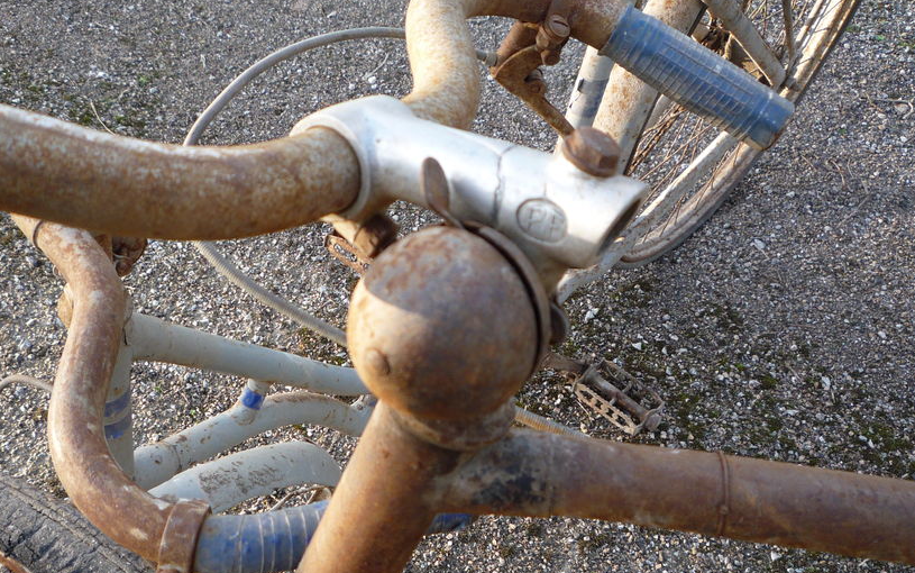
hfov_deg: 50.2
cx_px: 397
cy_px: 344
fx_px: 973
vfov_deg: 32.7
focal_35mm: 39
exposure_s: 1/80
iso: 100
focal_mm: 5.2
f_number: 3.3
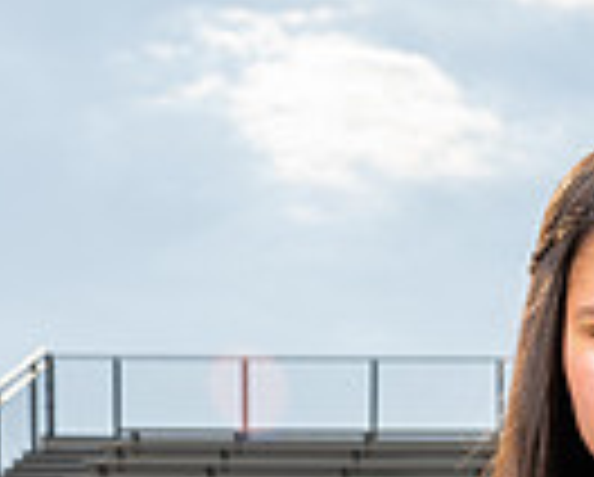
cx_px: 626
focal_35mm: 128
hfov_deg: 14.7
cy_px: 1008
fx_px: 2254
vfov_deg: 10.8
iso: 250
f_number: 8
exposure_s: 1/640
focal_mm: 40
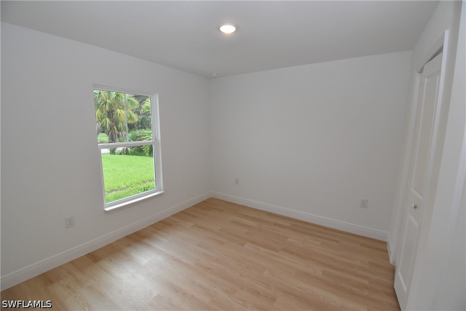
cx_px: 233
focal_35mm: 15
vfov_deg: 77.4
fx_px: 194
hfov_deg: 100.4
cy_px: 156
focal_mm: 10
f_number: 8
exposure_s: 1/160
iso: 1600
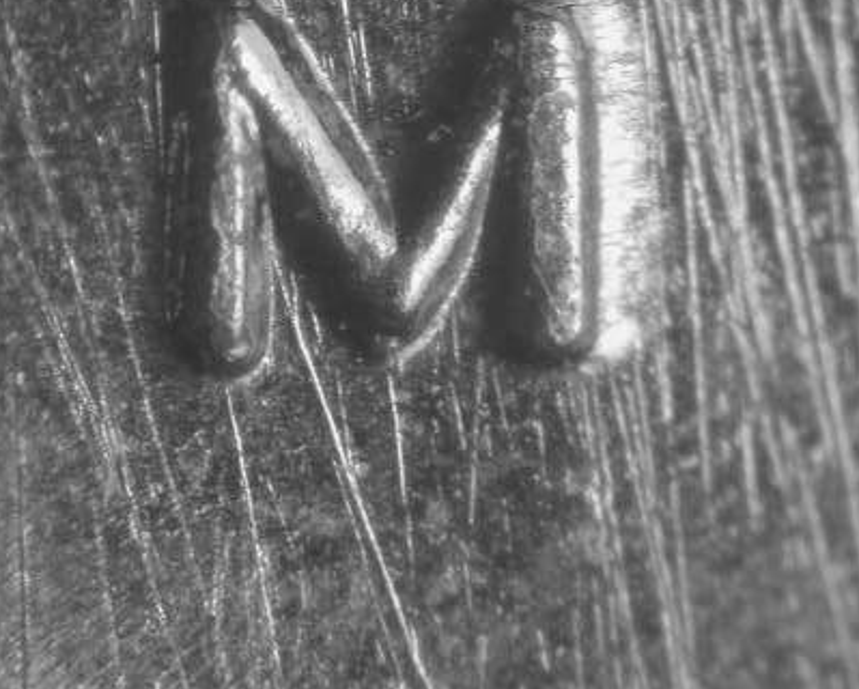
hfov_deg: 8.3
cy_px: 157
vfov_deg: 6.6
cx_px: 420
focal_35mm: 233
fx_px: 5929
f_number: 5
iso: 100
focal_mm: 30.8
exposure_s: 1/10.4
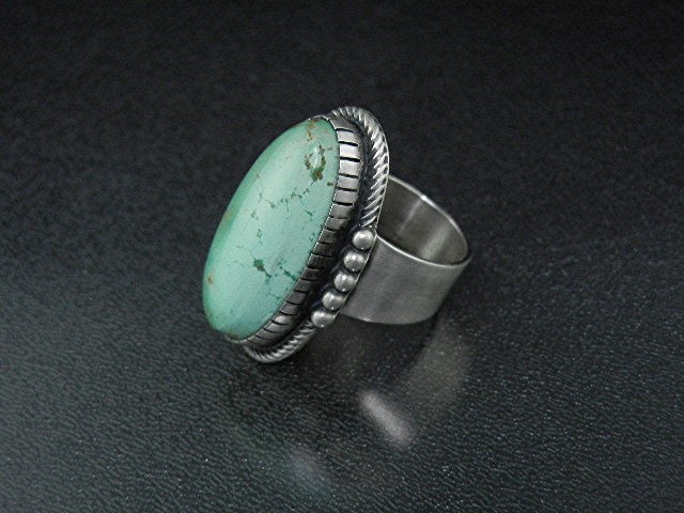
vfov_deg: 21.6
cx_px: 342
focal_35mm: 68
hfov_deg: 28.6
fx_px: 1344
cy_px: 256
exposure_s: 1/30
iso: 800
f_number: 8.2
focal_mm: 12.2
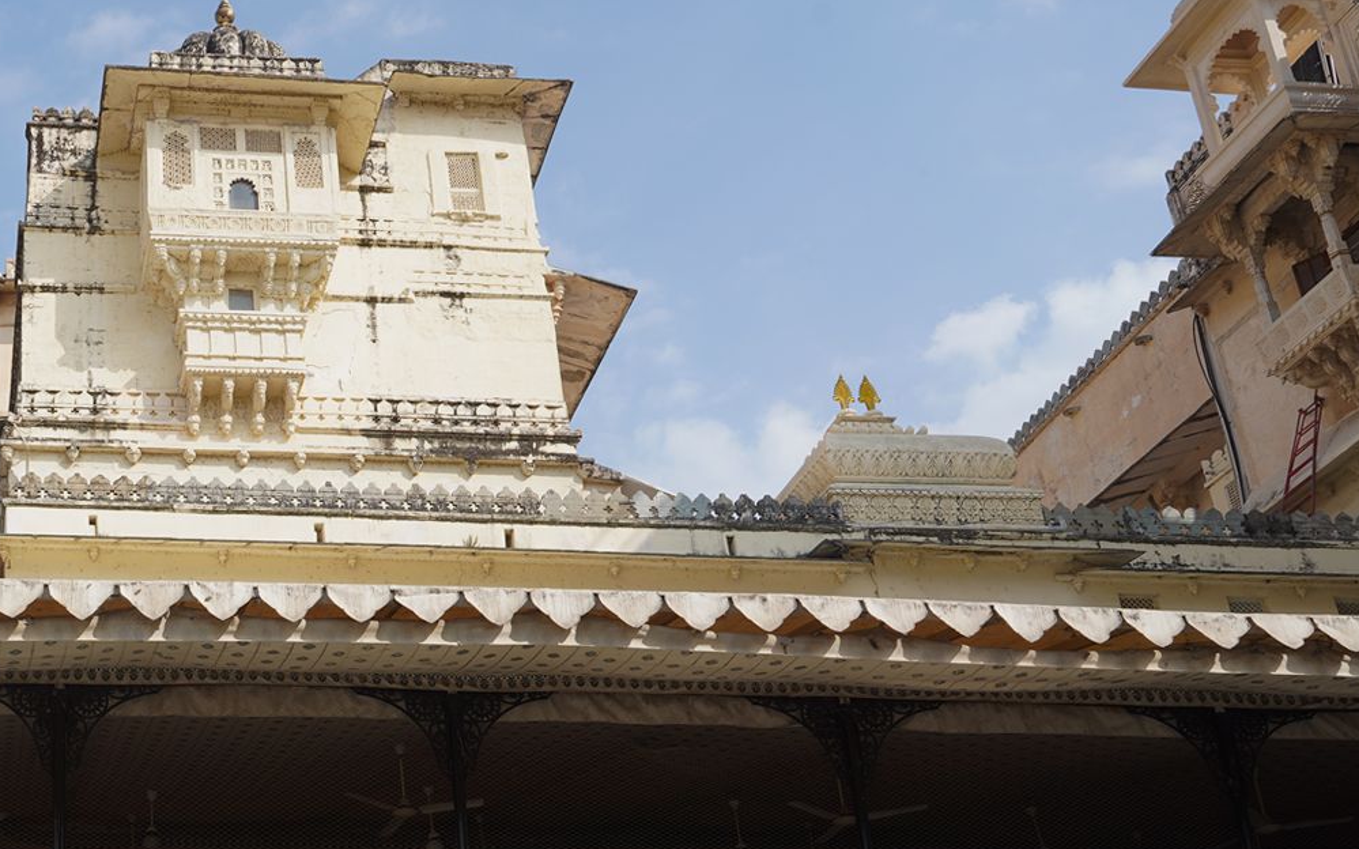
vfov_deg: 25.6
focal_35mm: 49
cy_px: 752
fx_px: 1815
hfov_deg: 37.7
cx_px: 76
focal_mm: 24
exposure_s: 1/100
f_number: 11
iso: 100
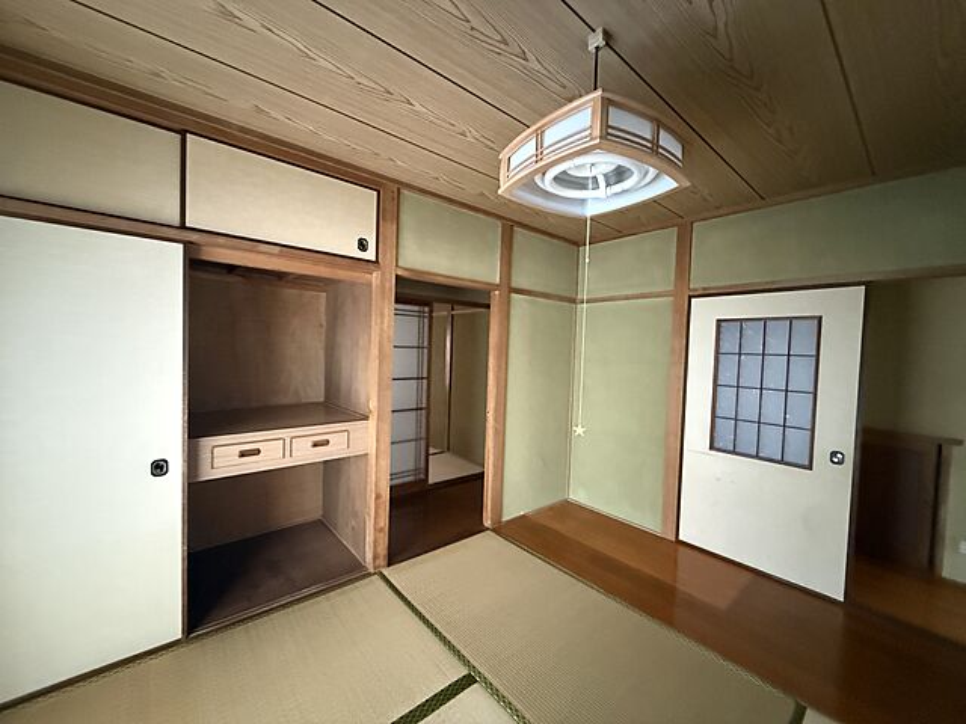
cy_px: 362
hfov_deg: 102.1
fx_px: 391
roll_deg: -1.7
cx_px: 483
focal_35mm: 14
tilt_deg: -0.2
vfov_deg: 85.7
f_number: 2.2
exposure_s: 1/45
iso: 1250
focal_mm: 2.22
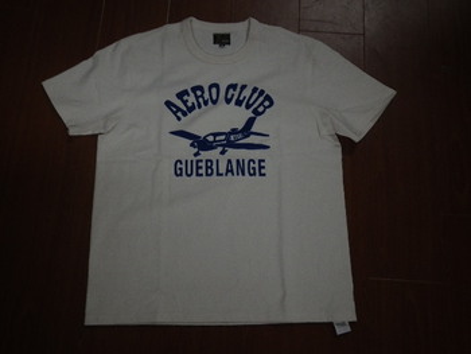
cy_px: 177
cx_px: 236
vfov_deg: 41.8
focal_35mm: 34
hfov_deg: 53.9
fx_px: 463
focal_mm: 6.1
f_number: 3.8
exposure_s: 1/50
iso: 160
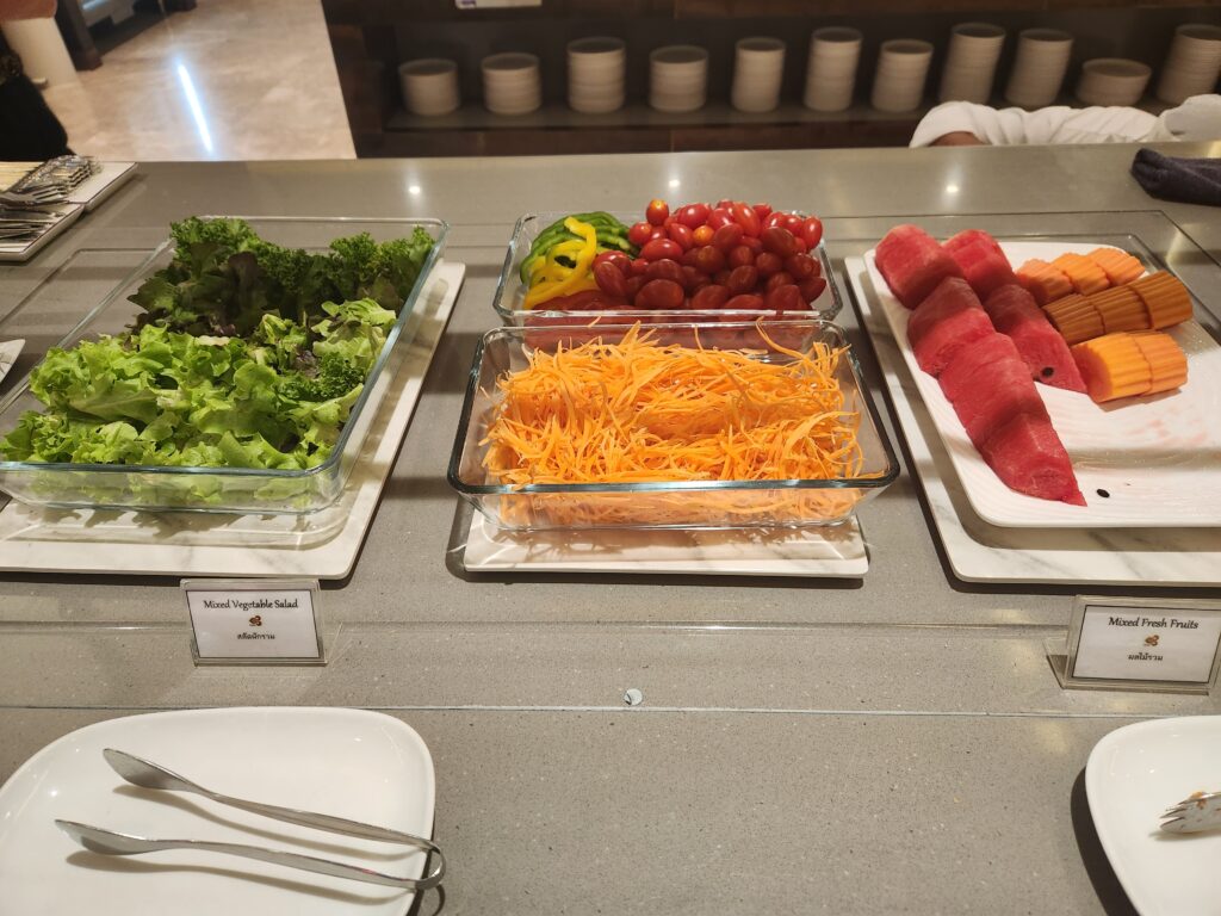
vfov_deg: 58.9
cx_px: 610
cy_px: 458
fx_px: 811
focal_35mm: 23
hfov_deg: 73.9
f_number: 1.8
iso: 320
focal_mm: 5.4
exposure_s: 1/100
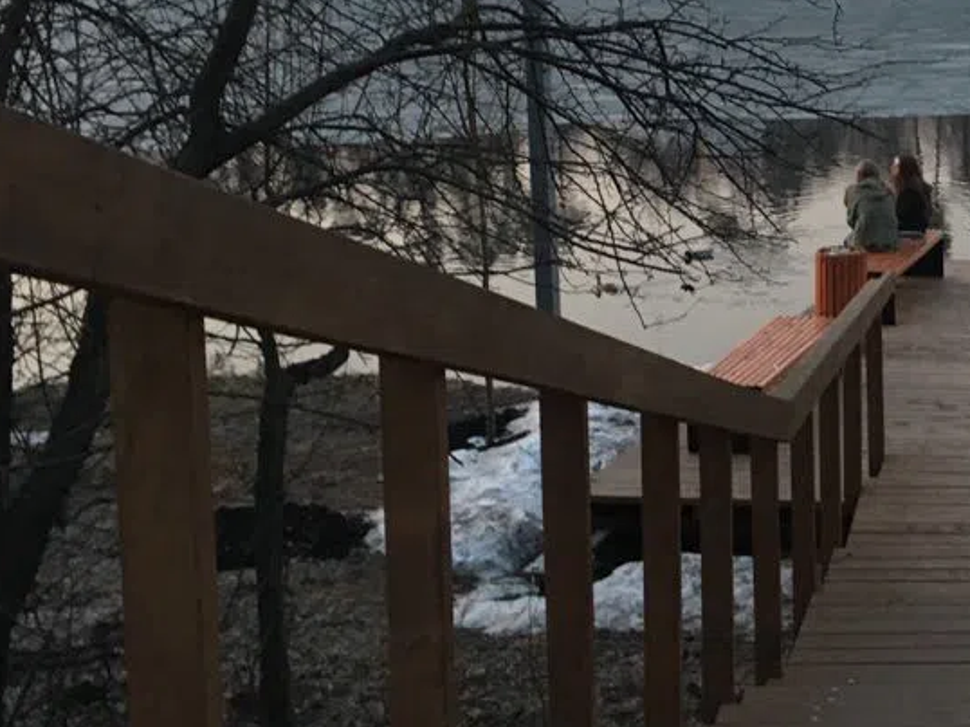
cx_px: 1091
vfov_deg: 21.1
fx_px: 1933
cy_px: 166
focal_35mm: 69
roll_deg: +0.8
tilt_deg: -9.4
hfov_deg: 25.9
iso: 100
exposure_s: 1/33
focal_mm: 4.15
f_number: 2.2
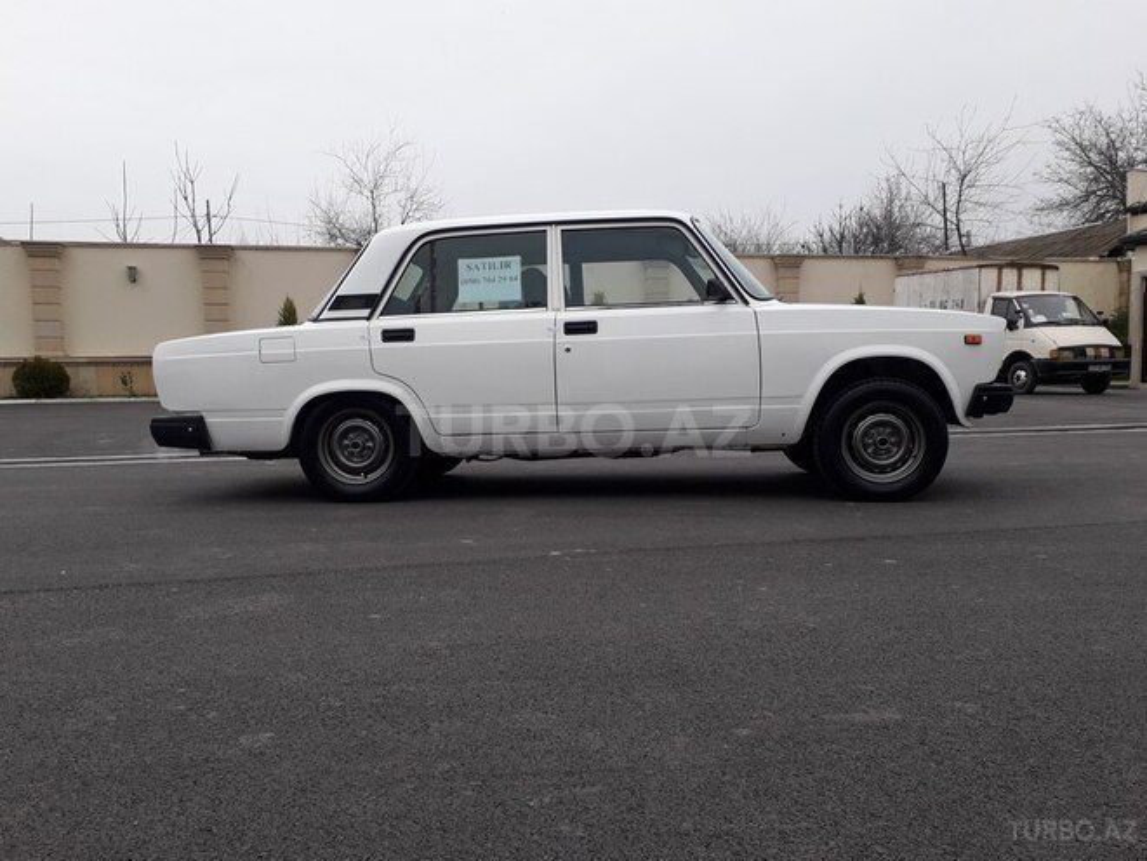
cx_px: 574
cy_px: 430
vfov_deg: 51.4
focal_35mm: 27
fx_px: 895
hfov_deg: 65.3
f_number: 1.9
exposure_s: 1/100
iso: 50
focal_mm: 3.6
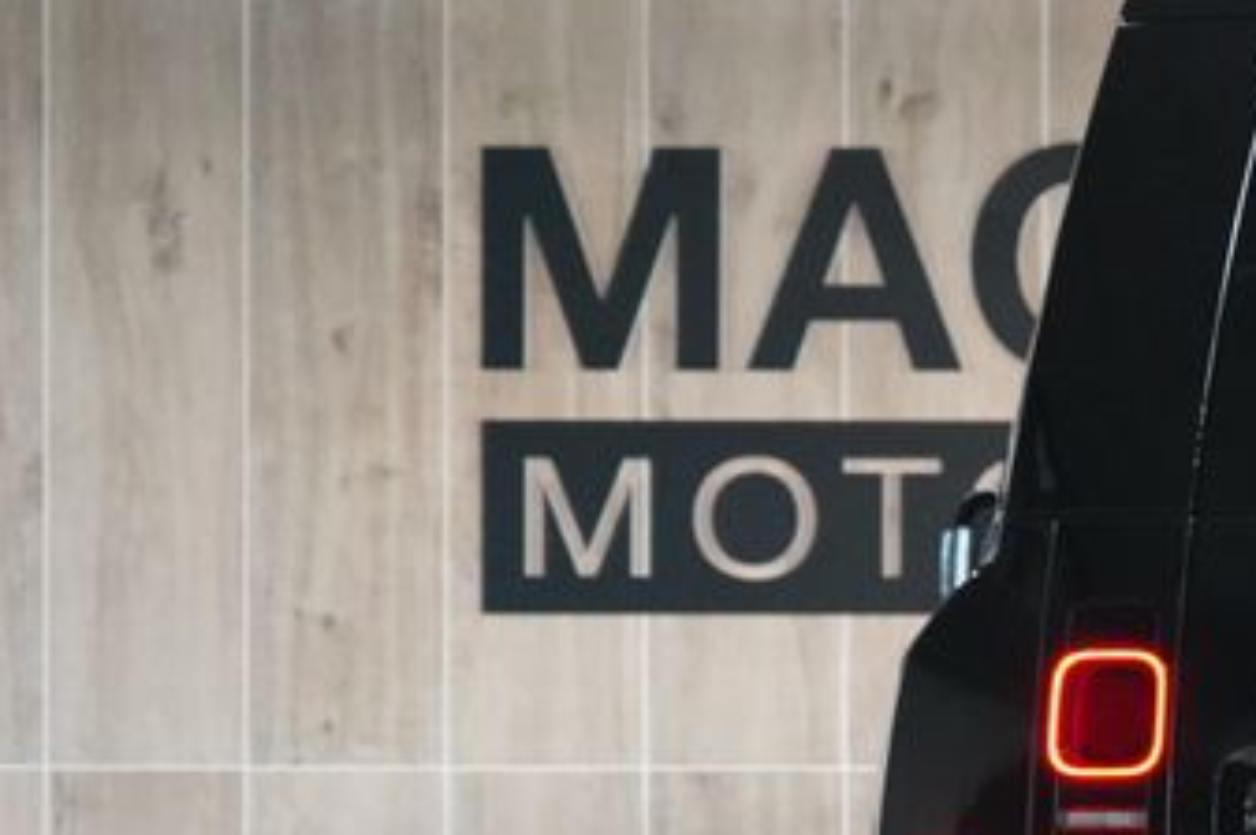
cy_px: 945
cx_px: 1875
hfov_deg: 9.4
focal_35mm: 213
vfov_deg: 6.4
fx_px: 7424
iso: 8000
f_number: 5.6
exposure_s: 1/160
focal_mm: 70
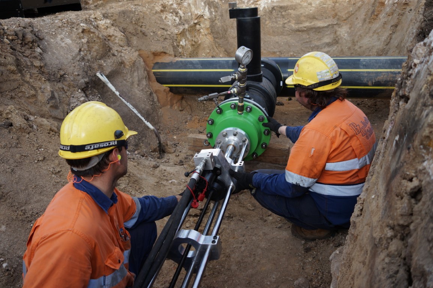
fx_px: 325
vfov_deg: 47.9
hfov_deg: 67.4
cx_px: 216
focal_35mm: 27
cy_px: 144
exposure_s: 1/160
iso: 125
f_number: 4
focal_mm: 18
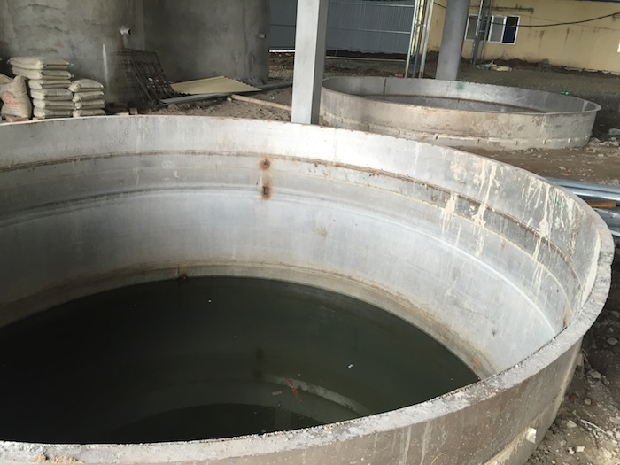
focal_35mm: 29
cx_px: 310
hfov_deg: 61.7
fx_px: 519
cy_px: 232
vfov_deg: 48.2
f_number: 2.2
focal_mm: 4.15
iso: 64
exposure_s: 1/30
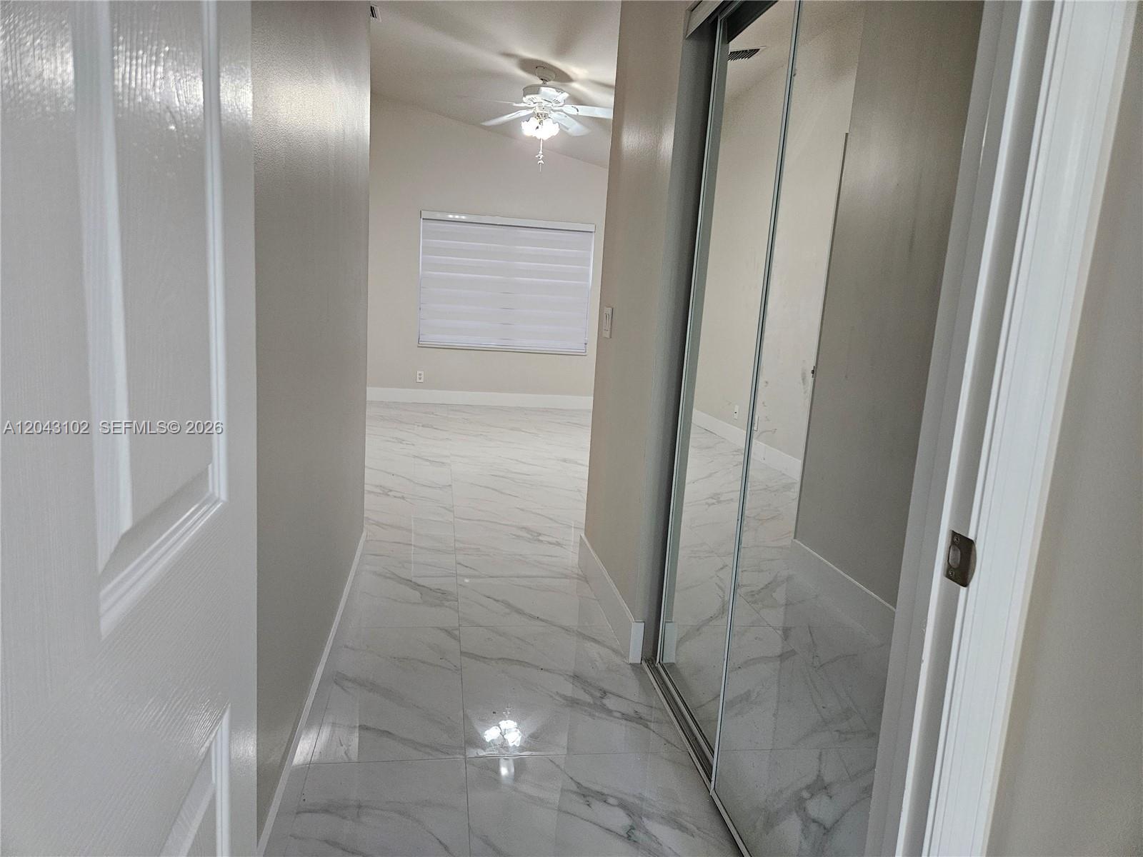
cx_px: 572
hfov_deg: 73.9
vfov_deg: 58.9
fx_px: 759
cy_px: 428
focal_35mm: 23
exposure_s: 1/120
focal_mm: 5.4
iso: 500
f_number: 1.8
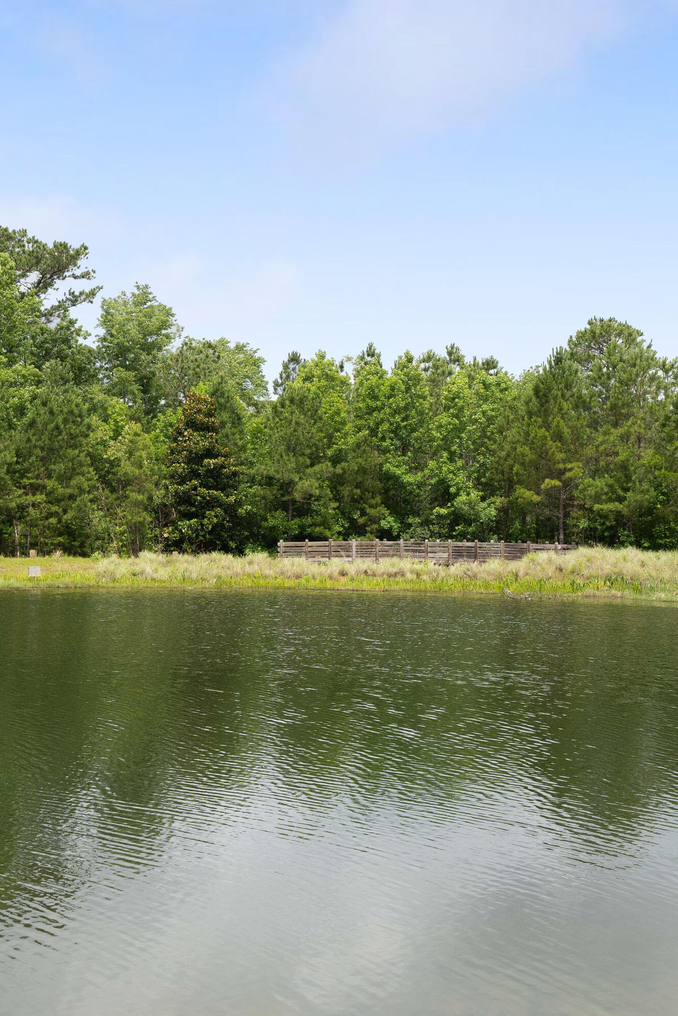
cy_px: 506
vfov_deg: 37.5
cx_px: 115
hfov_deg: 25.0
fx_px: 1497
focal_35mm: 53
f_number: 6.3
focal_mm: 35
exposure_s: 1/1600
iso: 640
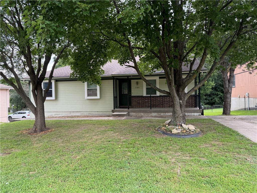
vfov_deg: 56.8
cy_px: 96
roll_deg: -0.7
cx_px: 128
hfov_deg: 71.6
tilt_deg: -0.1
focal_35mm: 24
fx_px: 178
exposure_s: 1/438
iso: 100
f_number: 1.78
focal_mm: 6.76
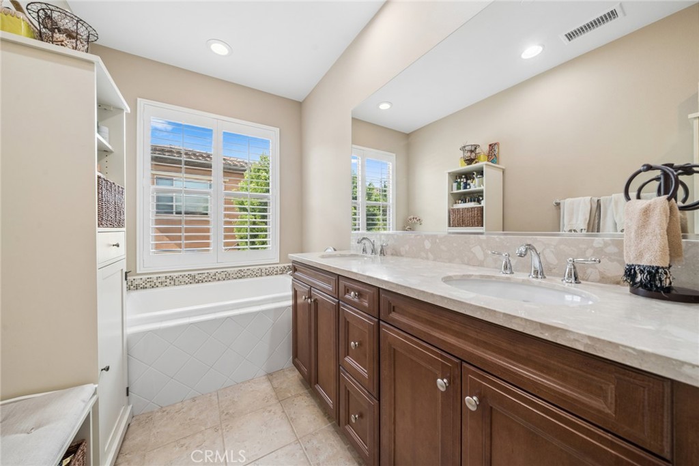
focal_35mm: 12
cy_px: 233
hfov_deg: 112.6
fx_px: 233
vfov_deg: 90.0
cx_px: 350
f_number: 8
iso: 400
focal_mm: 12
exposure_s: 1/25
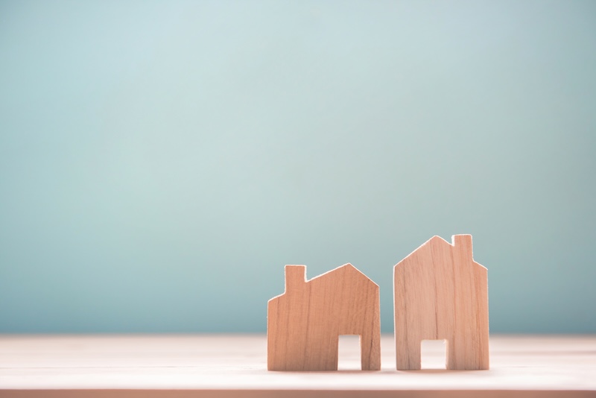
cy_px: 199
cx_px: 298
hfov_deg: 28.8
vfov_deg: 19.5
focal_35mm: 70
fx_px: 1159
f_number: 4.5
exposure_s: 1/60
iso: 400
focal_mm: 70
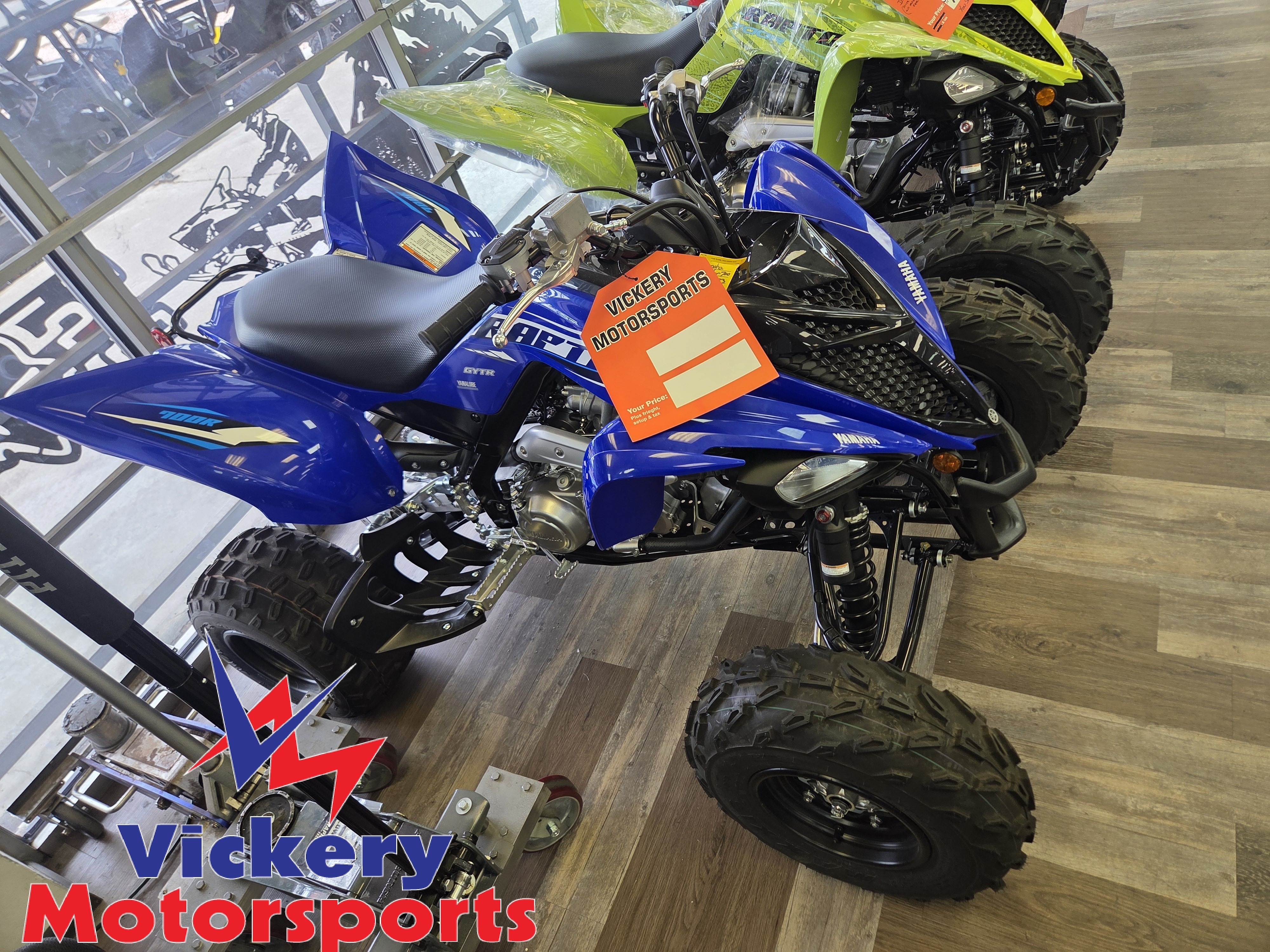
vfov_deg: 58.9
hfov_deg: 73.9
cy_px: 476
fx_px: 844
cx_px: 635
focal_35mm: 23
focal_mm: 5.4
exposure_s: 1/120
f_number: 1.8
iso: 100
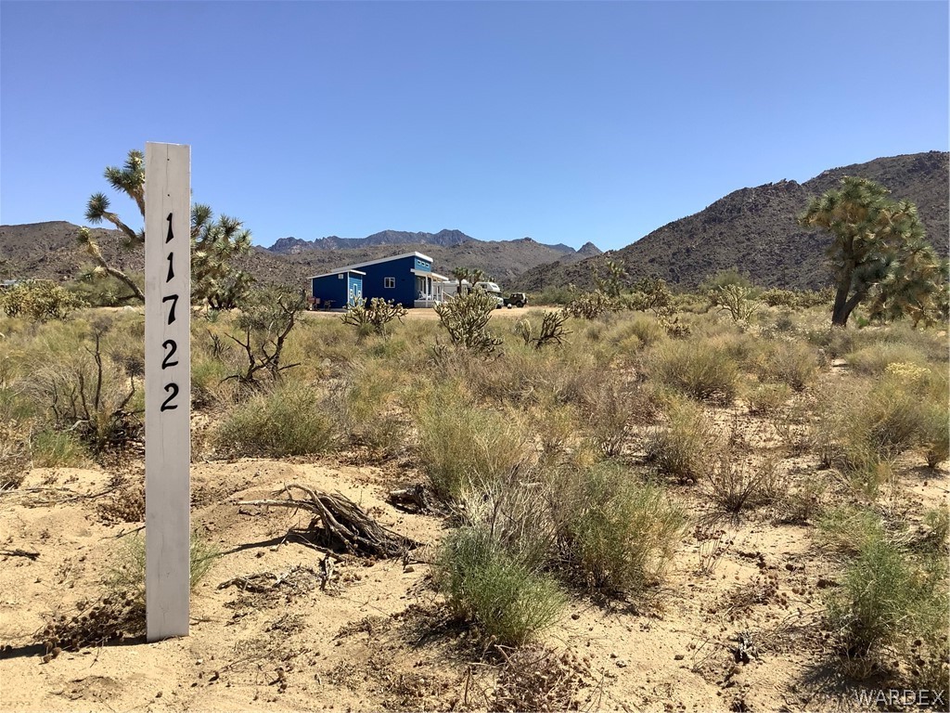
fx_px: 851
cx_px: 475
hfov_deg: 58.4
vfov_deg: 45.4
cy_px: 356
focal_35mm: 31
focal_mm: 3.3
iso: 25
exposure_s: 1/1664
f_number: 2.4
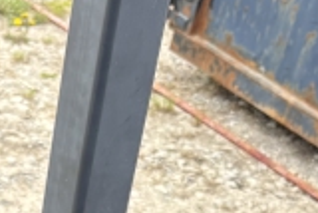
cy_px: 512
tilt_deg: -39.7
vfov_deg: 9.1
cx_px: 24
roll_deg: -11.8
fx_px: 1194
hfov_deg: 15.0
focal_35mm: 135
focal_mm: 5.96
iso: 50
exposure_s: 1/500
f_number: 1.6
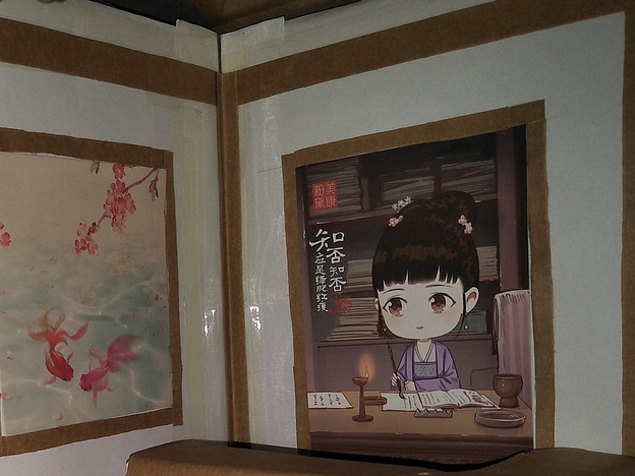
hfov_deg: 42.9
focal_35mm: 41
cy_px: 477
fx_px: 752
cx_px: 95
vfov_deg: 32.3
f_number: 2.2
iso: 50
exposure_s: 1/100
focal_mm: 3.46
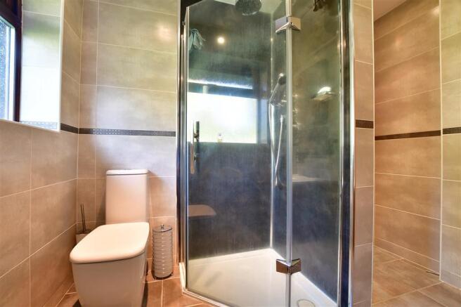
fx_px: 192
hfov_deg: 100.4
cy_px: 154
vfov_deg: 77.3
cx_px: 230
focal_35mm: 15
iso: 160
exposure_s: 1/2
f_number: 7.1
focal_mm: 10
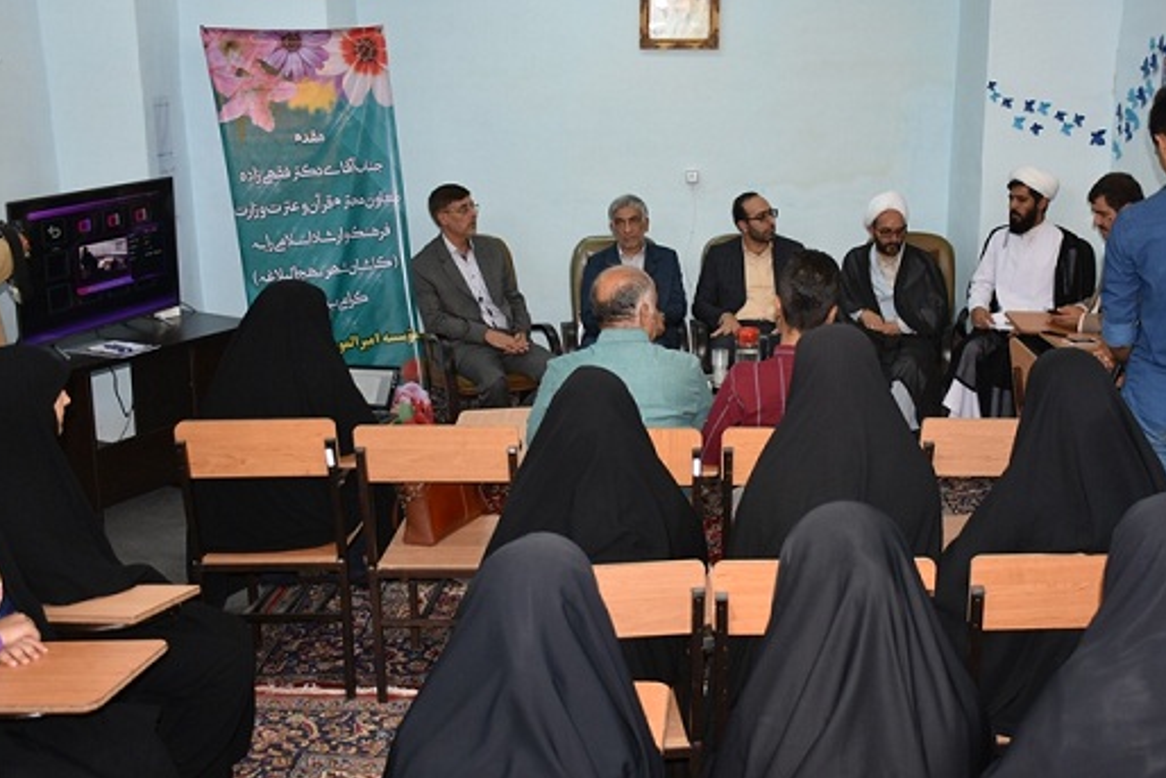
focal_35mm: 42
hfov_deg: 46.3
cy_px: 379
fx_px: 1361
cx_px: 662
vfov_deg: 31.9
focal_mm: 24
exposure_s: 1/60
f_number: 4
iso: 400
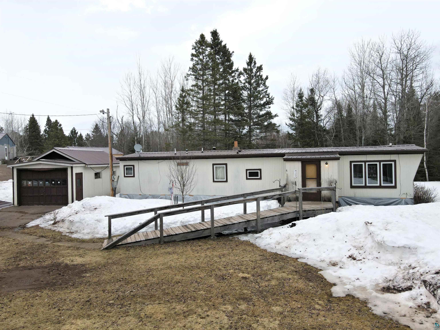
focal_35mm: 24
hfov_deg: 71.6
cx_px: 220
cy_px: 165
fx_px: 305
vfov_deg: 56.8
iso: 100
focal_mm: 4.5
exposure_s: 1/500
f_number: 2.8
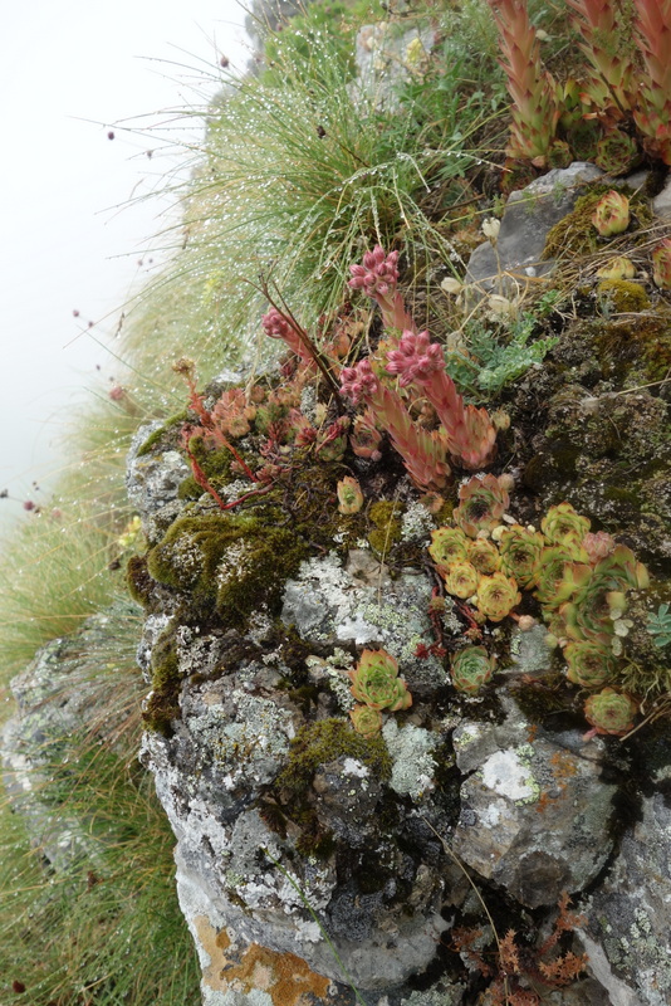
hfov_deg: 46.4
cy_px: 503
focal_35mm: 28
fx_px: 782
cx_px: 336
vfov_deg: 65.5
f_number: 4.5
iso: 125
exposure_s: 1/100
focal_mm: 10.4
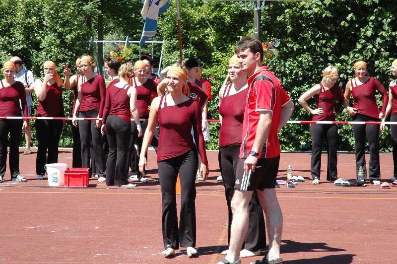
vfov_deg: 13.0
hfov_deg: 19.5
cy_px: 132
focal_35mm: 105
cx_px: 198
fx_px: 1157
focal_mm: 70
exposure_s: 1/320
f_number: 11
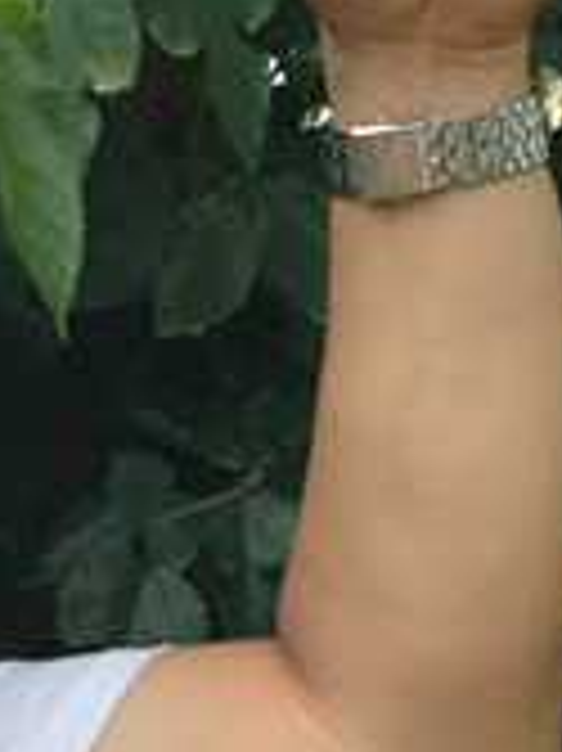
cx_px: -252
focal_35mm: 158
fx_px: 3425
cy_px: 770
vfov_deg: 12.4
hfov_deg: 9.2
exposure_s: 1/437
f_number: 2.4
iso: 50
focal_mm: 4.12
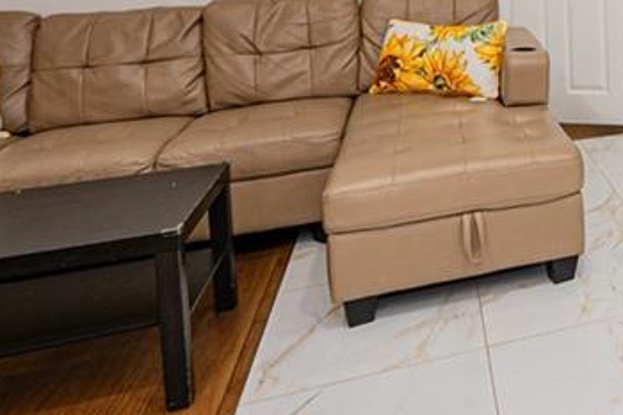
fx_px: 709
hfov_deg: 35.9
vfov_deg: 28.5
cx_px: 764
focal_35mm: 41
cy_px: -79
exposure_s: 1/20
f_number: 5
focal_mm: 14
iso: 1000
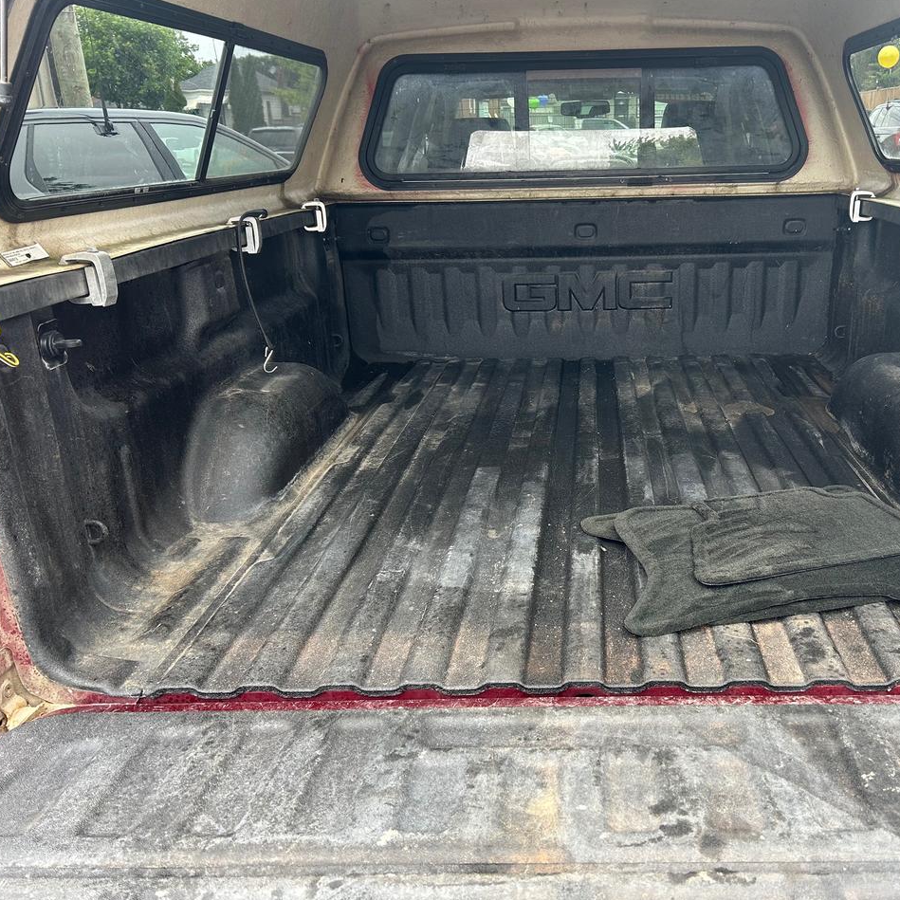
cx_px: 580
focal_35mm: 31
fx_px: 912
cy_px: 449
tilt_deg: -20.7
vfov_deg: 52.5
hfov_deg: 51.8
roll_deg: +1.8
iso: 40
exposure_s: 1/121
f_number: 1.5
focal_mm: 5.7
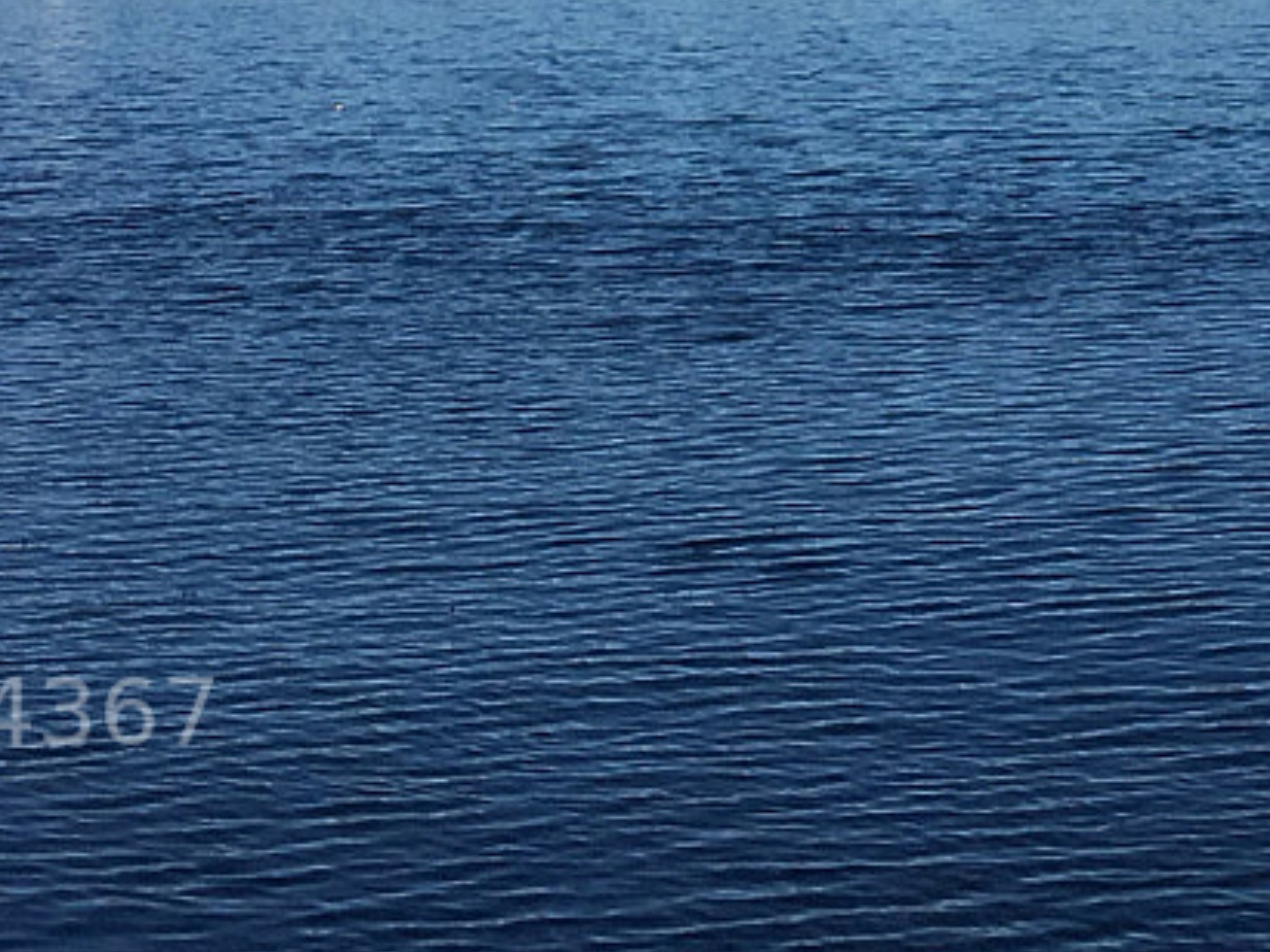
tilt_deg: +11.1
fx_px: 4145
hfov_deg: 17.2
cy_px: -899
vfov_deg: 11.8
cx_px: 1072
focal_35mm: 113
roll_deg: -0.7
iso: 25
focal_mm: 4.15
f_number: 2.2
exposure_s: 1/2262
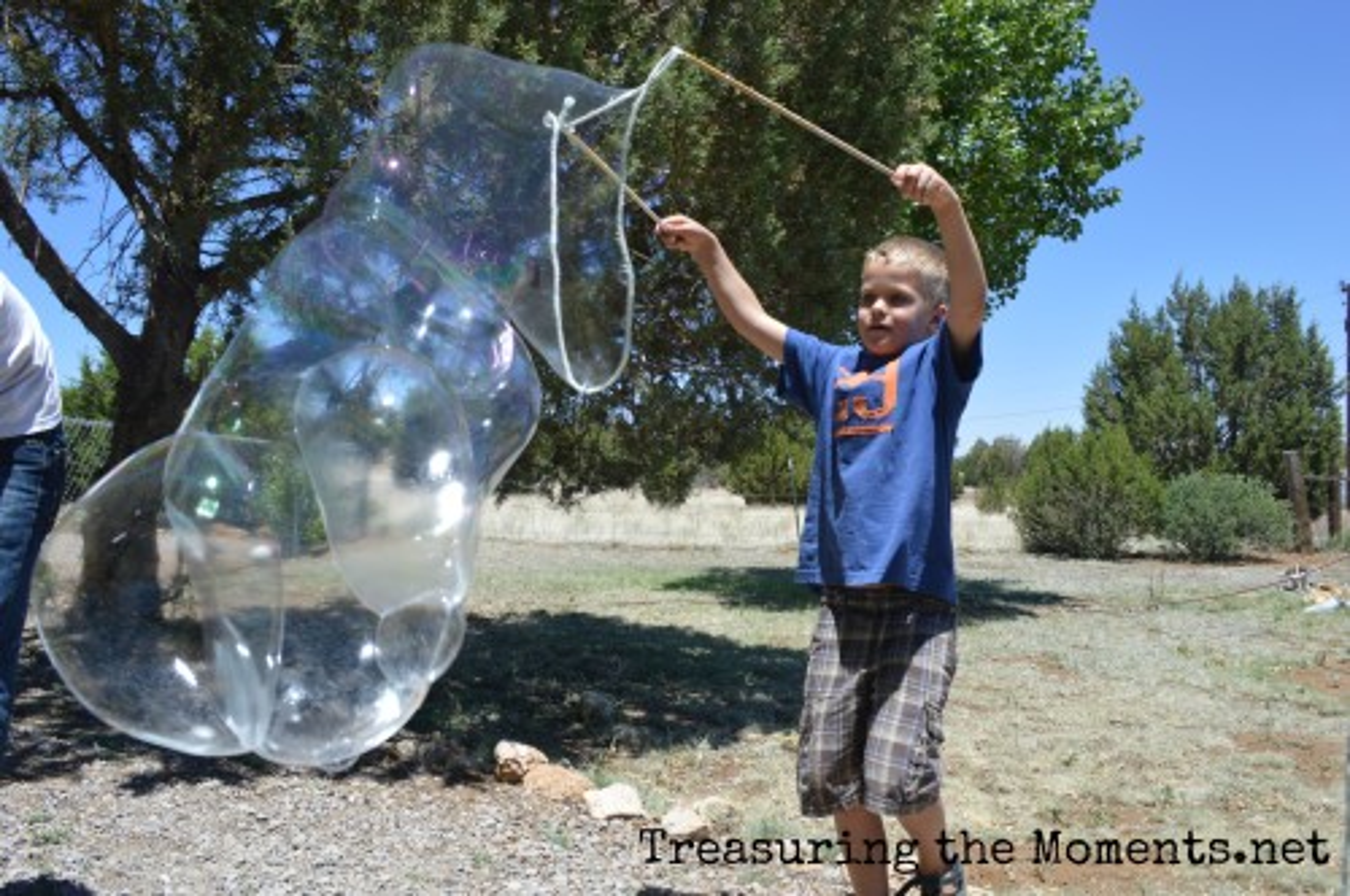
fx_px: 1011
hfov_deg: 67.4
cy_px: 448
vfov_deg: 47.8
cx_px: 675
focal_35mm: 27
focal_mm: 18
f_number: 7.1
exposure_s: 1/200
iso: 100
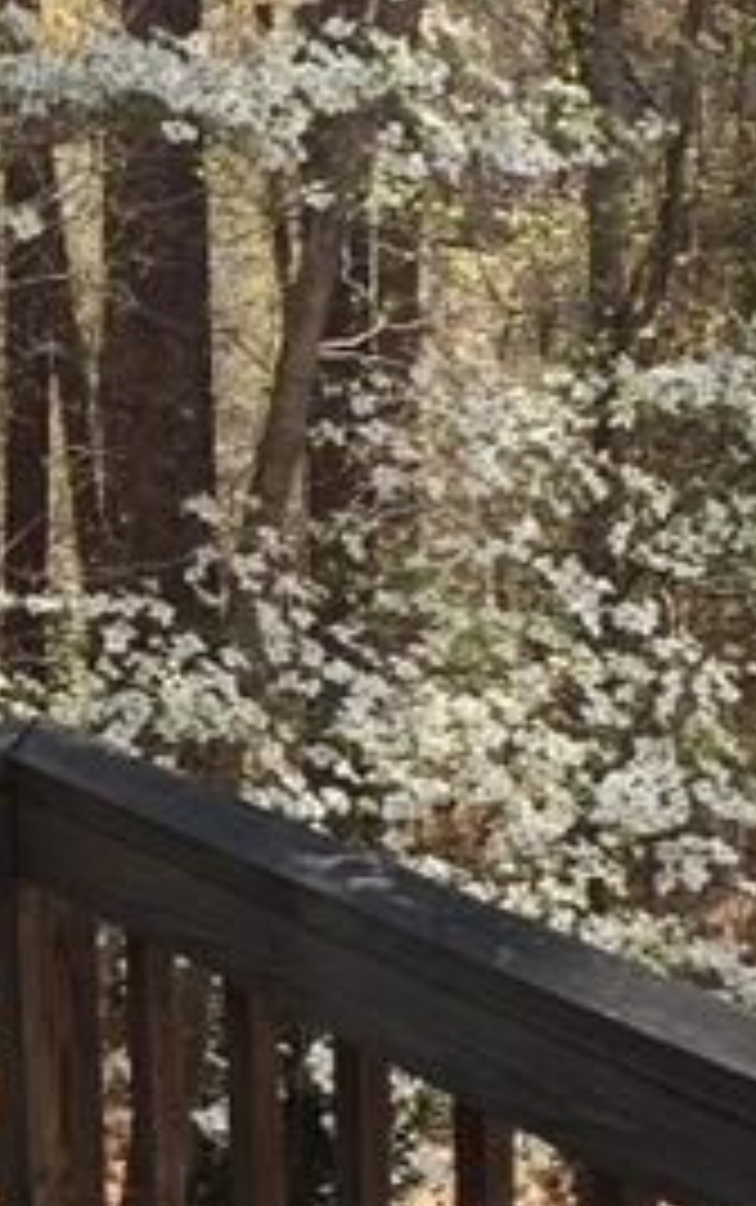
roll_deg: +2.4
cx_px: -54
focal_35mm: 88
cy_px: 518
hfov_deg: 14.6
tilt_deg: -10.9
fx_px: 2895
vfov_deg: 23.5
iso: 32
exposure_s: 1/370
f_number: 2.2
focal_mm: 4.15
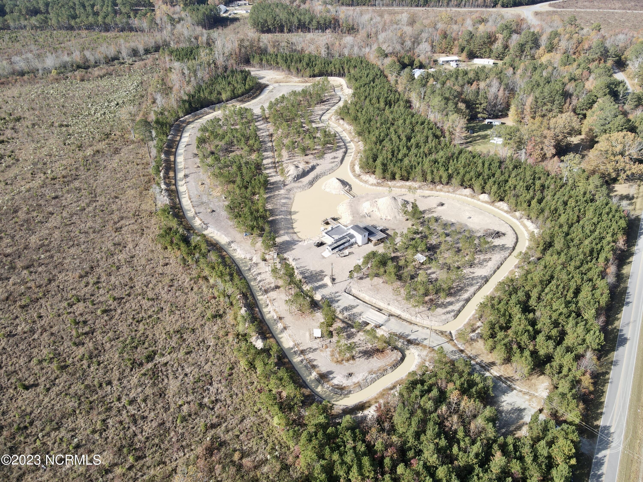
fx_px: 446
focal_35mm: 24
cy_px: 241
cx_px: 322
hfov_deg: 71.6
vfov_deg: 56.8
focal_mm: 4.5
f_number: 2.8
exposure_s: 1/320
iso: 100
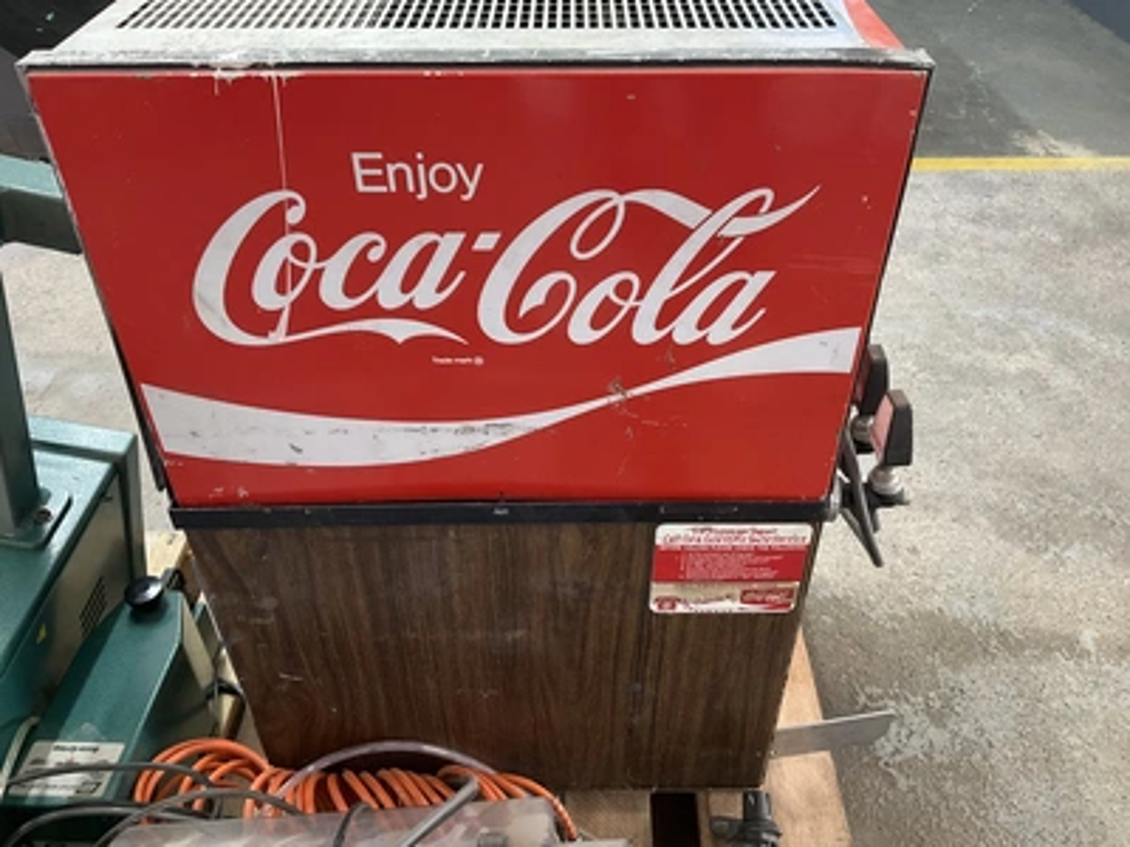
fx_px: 947
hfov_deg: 61.7
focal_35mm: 29
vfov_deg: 48.2
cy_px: 424
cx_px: 565
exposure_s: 1/40
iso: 200
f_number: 1.8
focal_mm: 3
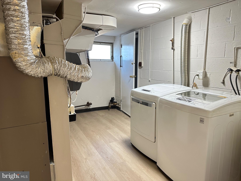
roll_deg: -0.3
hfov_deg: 71.6
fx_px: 167
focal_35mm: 24
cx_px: 120
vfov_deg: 56.8
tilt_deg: -8.5
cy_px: 90
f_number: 1.78
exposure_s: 1/60
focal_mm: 6.86
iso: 320
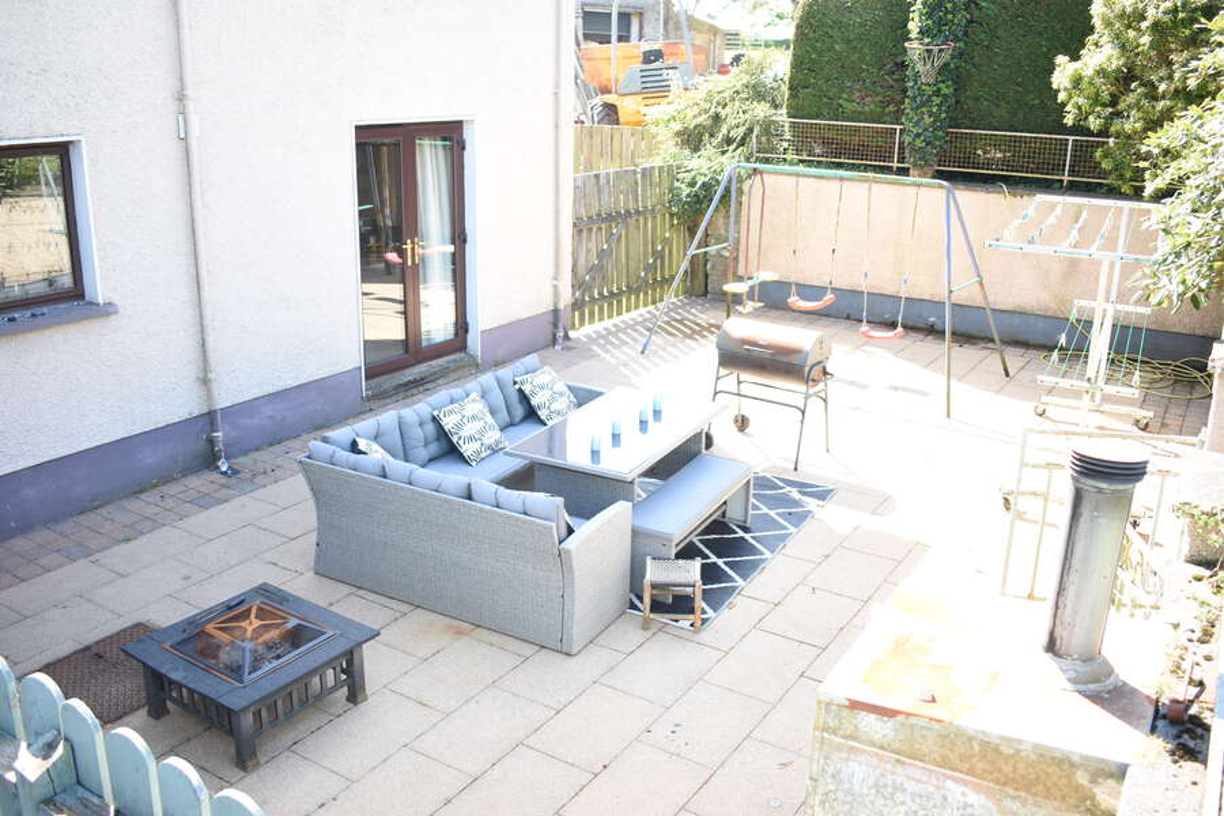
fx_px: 1122
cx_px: 612
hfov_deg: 57.2
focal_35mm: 33
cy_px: 408
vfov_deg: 40.0
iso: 100
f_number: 3.8
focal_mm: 22
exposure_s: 1/60
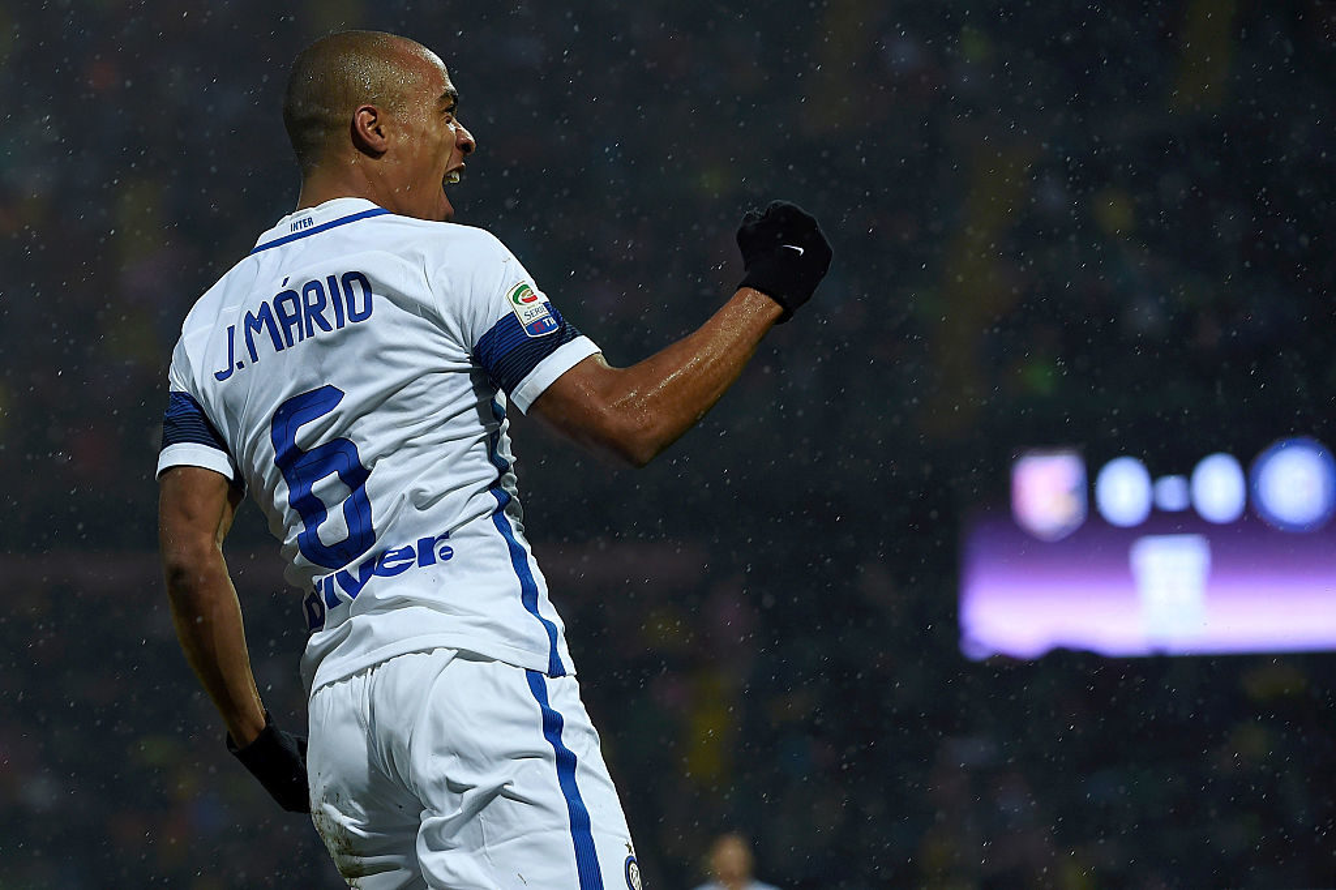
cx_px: 668
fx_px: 5936
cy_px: 445
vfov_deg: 8.6
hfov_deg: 12.8
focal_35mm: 160
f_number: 4
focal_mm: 160
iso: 1600
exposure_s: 1/1600
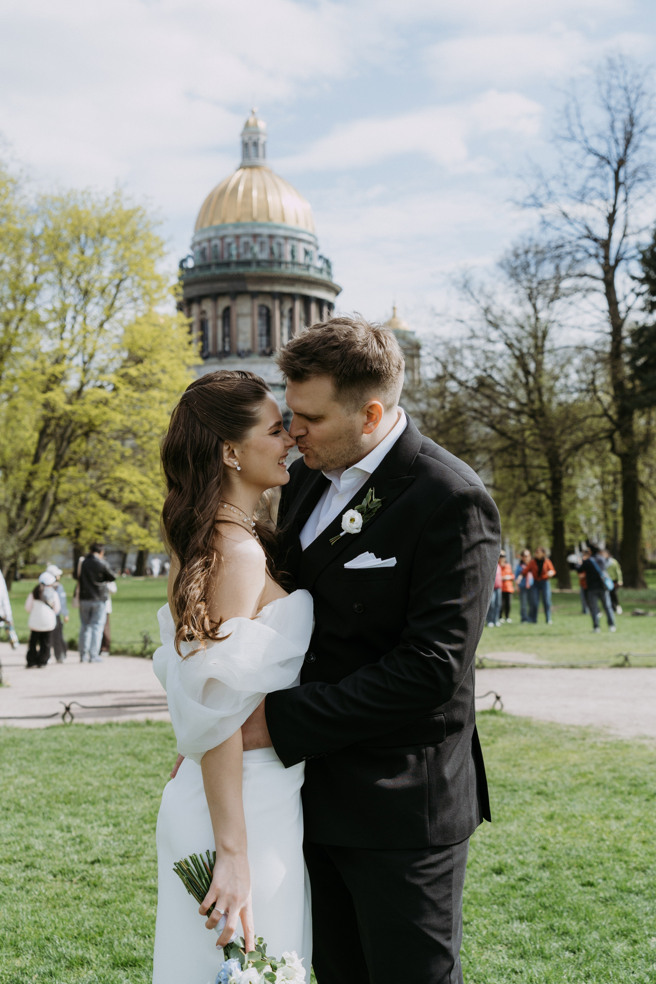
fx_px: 1312
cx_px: 328
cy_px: 492
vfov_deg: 41.1
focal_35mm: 48
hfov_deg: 28.1
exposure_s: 1/400
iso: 100
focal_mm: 48
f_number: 5.6
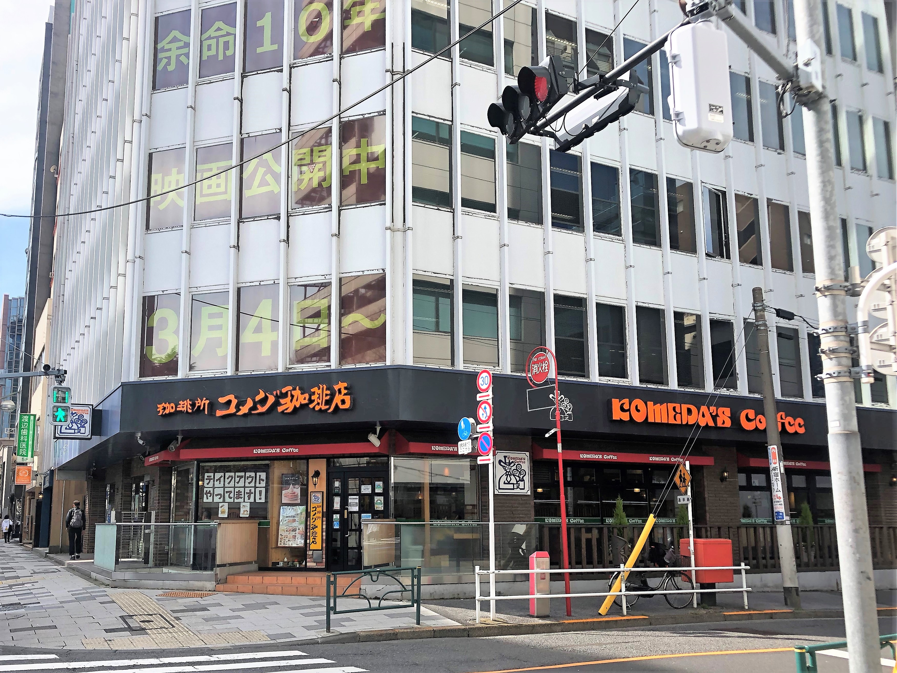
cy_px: 336
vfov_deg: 49.7
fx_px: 725
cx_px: 448
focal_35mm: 28
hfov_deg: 63.5
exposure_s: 1/857
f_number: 1.8
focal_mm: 3.99
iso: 20
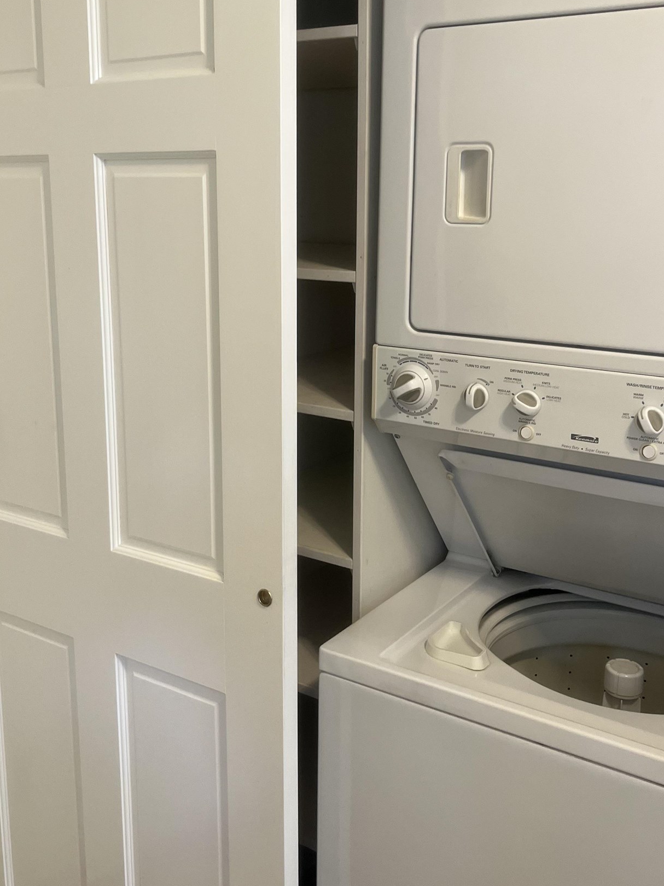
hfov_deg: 38.7
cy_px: 386
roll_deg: +1.2
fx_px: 946
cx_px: 332
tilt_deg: -10.4
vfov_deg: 50.0
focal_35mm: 37
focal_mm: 5.1
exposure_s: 1/60
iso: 160
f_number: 1.6
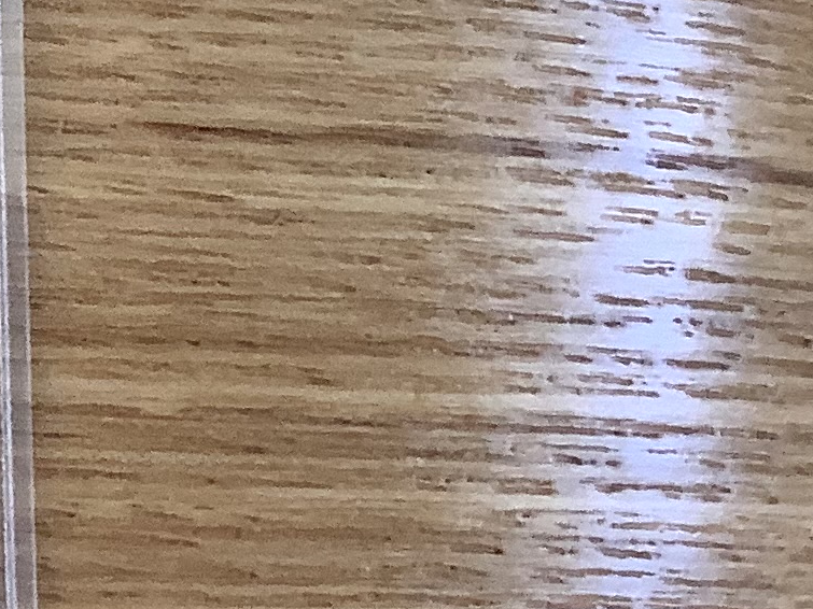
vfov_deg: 11.0
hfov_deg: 12.5
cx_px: -936
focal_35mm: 134
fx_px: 3147
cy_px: 161
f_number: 2.4
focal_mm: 3.3
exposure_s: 1/60
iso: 64
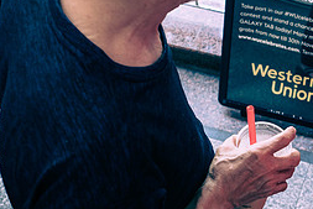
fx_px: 644
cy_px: 15
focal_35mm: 74
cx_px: 315
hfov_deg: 25.9
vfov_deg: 18.1
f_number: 2.8
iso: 200
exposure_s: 1/100
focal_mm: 15
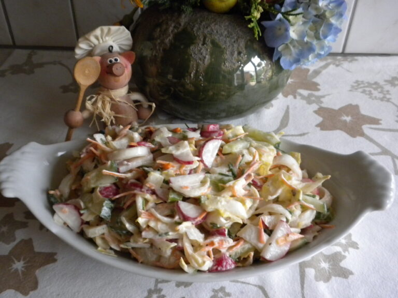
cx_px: 199
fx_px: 425
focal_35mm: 37
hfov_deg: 50.1
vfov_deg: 38.7
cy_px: 149
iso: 400
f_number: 3.5
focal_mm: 6.6
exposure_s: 1/18.7
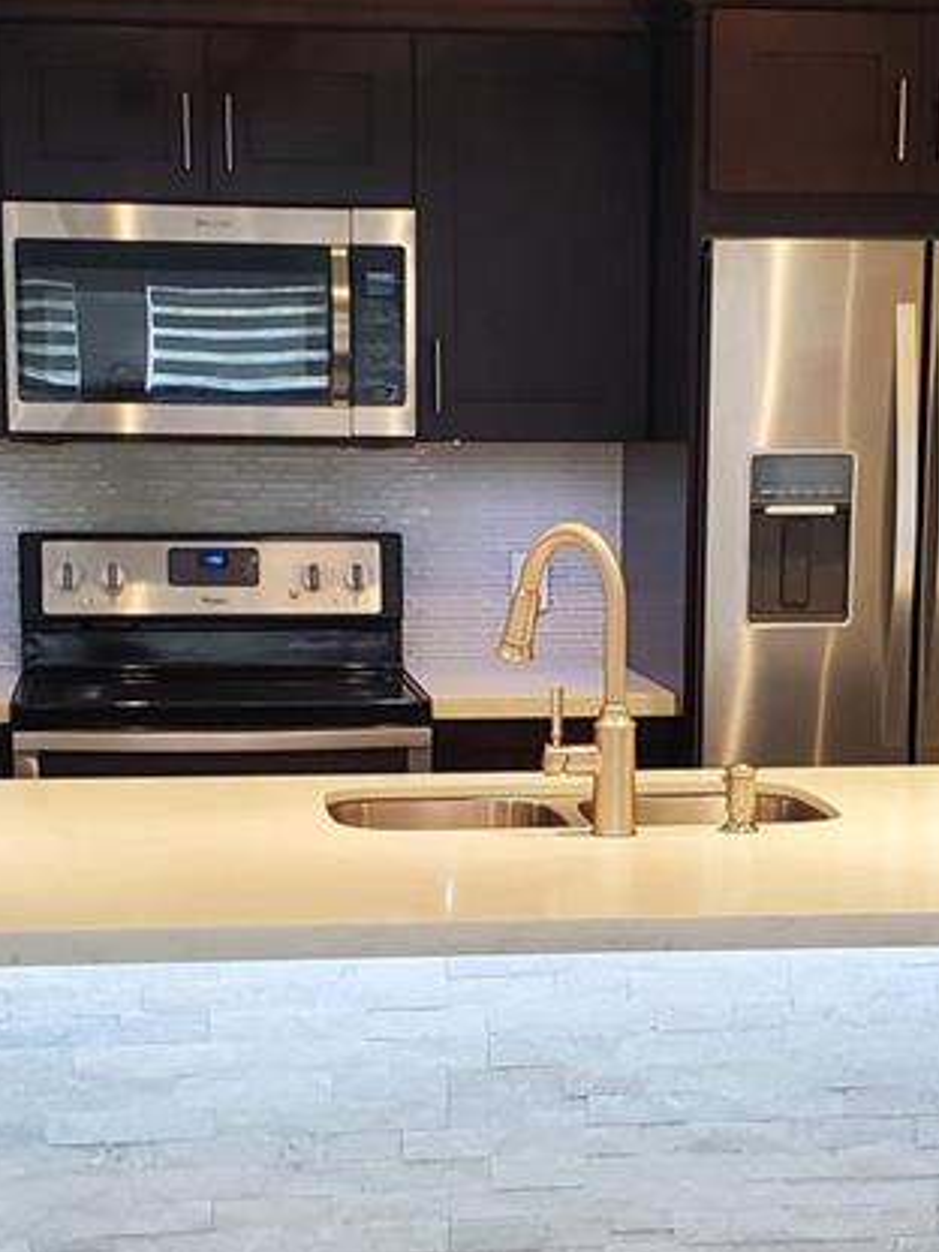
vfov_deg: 25.8
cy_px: 864
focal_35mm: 75
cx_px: 463
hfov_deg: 19.6
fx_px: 2713
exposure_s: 1/60
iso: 200
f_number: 2.4
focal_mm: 4.3
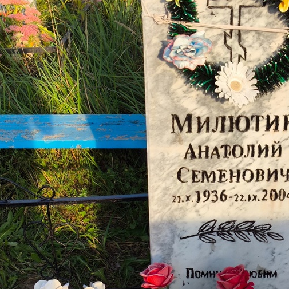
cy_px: 145
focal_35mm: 70
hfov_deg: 24.7
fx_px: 661
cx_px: 148
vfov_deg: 24.7
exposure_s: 1/662
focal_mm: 4.71
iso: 50
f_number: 1.7
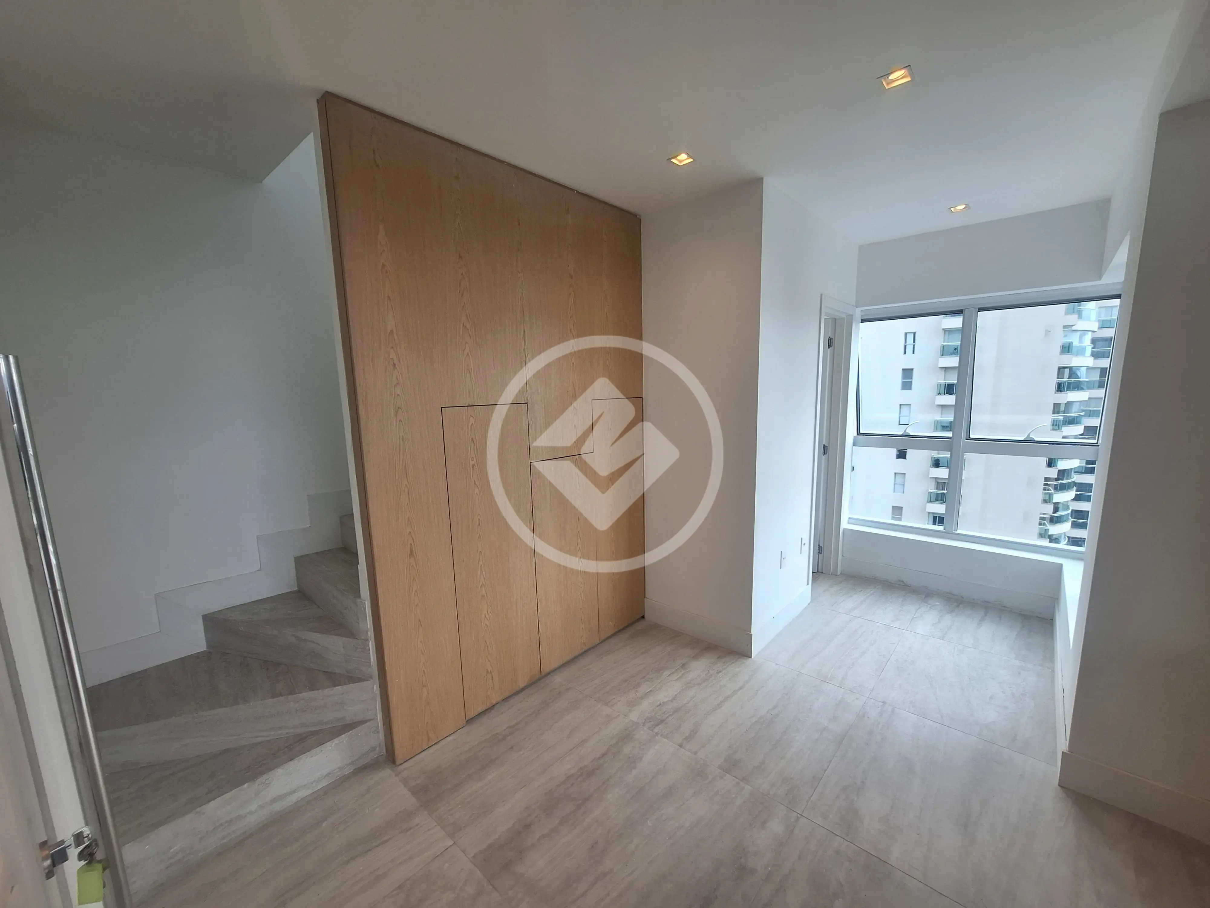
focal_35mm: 13
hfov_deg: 106.2
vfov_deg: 89.9
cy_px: 454
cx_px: 605
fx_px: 454
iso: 40
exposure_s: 1/126
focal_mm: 1.74
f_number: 2.2
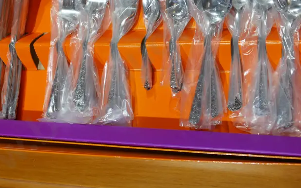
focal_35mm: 60
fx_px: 492
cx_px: 144
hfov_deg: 34.0
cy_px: 56
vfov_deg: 21.5
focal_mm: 17
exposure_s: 1/60
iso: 250
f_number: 4.5
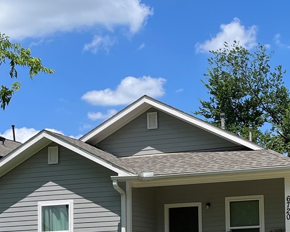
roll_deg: -0.5
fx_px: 712
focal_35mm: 83
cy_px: 224
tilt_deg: +4.3
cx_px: 269
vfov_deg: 18.1
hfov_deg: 22.4
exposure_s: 1/4016
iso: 50
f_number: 1.6
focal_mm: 5.1
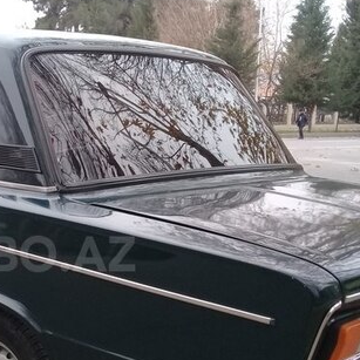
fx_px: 694
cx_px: 15
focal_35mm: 59
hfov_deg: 27.7
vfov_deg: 28.8
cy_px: 254
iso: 80
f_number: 2.2
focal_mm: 3.3
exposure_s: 1/33
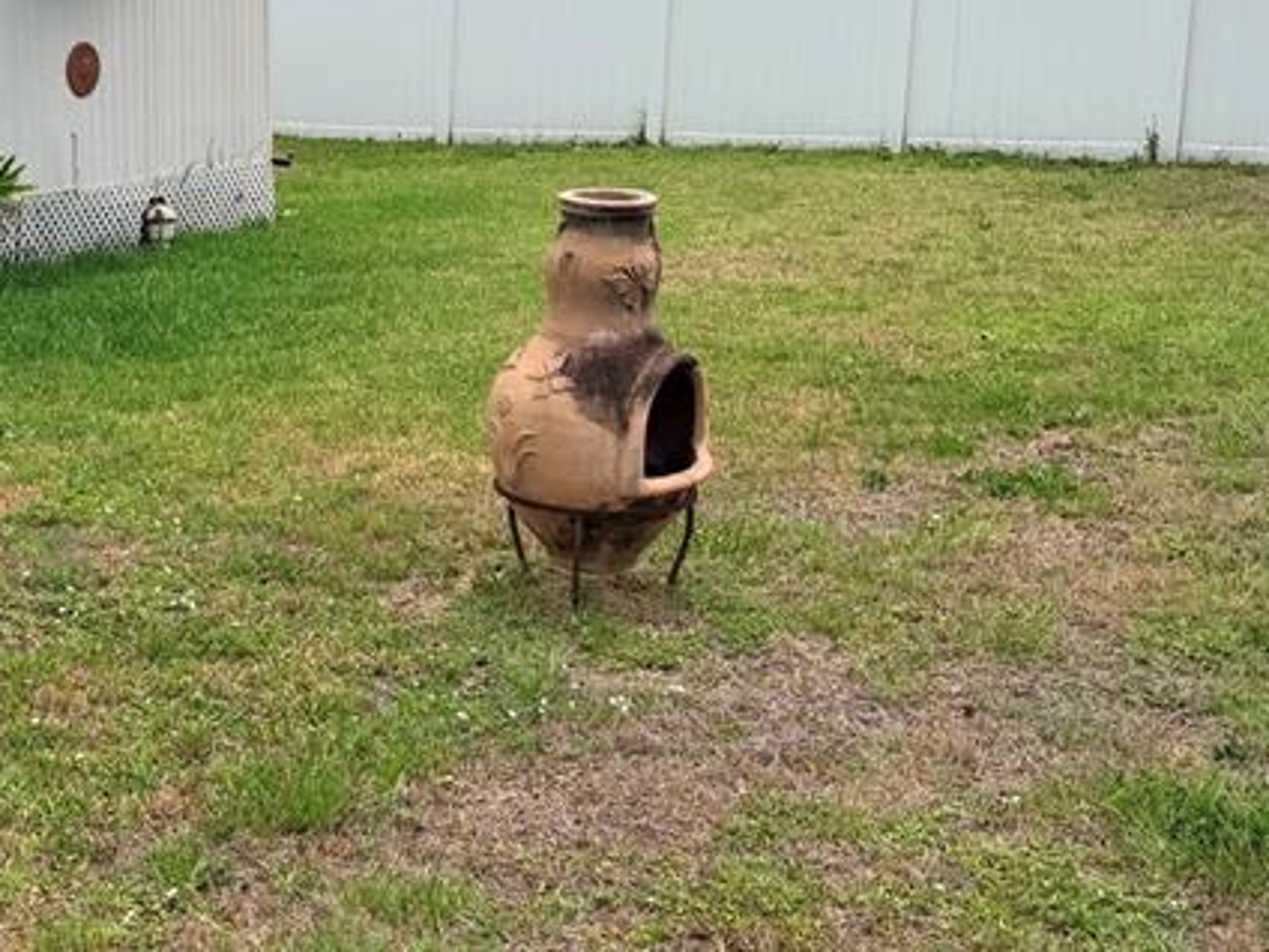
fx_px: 2126
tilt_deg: -10.6
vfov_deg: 25.2
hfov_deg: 31.1
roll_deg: +0.5
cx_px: 39
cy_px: 377
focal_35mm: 58
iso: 80
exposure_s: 1/5319
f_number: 1.78
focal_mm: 6.76
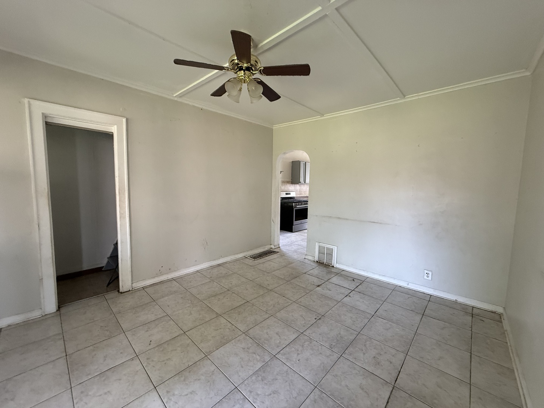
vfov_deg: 85.7
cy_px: 204
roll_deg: -0.5
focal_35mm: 14
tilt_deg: -4.4
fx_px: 220
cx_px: 272
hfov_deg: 102.1
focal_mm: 2.22
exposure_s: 1/99
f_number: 2.2
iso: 320
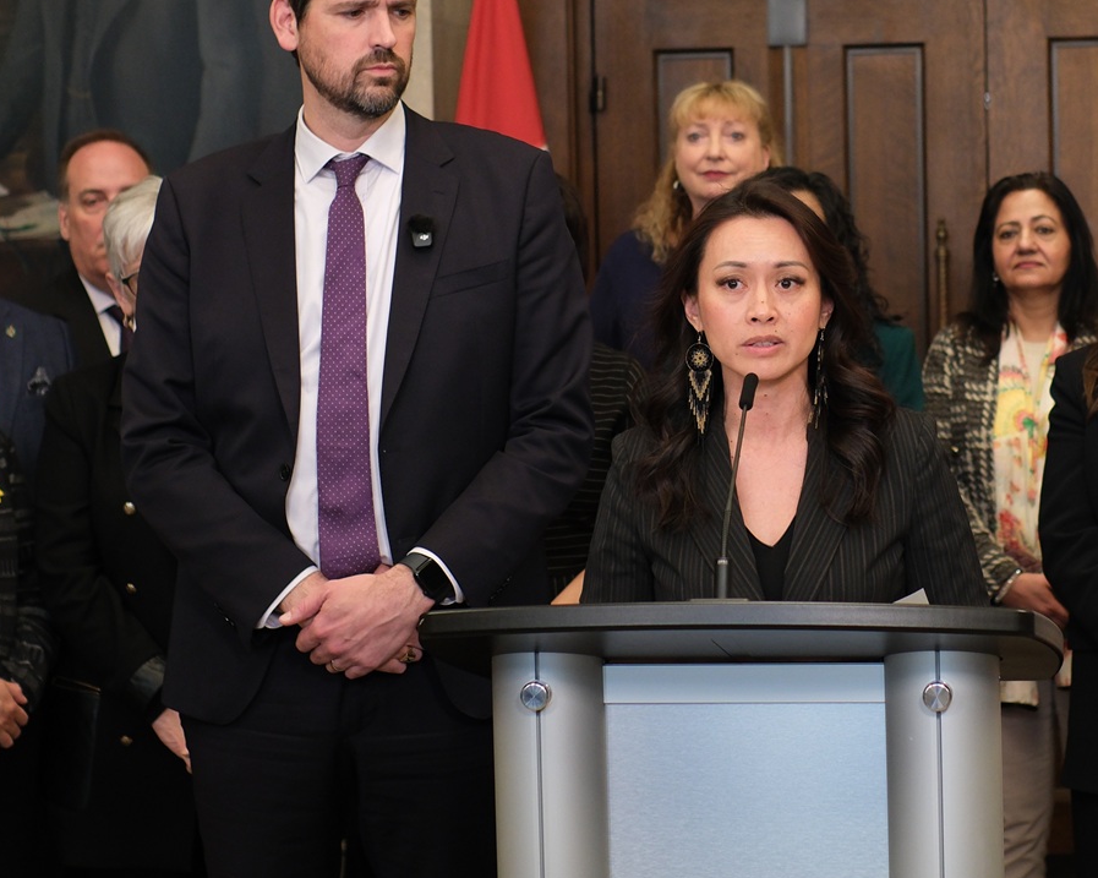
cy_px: 338
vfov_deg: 16.9
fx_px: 2956
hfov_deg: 21.0
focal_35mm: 91
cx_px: 739
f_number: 2.2
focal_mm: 30
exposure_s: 1/200
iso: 800
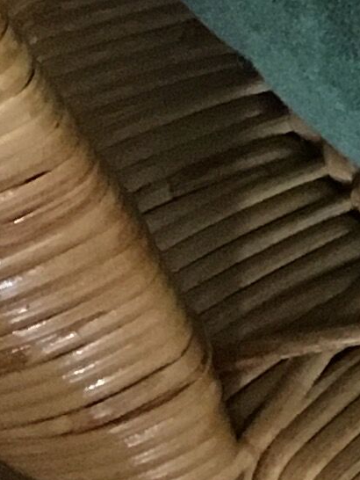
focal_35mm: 214
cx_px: 1270
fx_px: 2965
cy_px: -367
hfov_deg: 6.1
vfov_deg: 8.9
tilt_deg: -45.8
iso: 200
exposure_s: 1/17
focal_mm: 4.15
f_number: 2.2
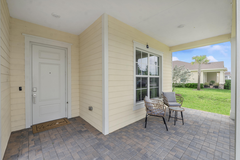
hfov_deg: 100.4
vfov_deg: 77.3
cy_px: 80
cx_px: 120
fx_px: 100
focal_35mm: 15
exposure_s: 1/100
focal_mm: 10
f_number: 11
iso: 100
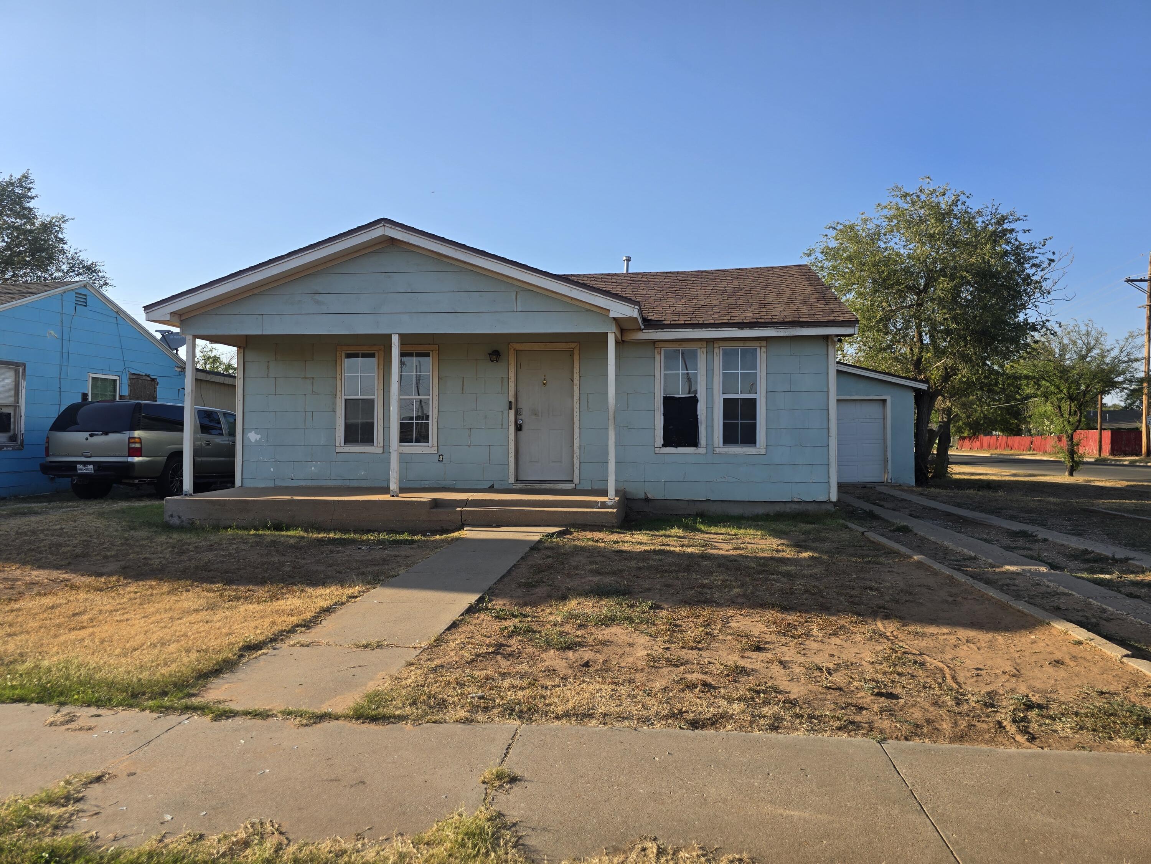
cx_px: 576
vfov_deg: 58.9
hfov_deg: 73.9
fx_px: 765
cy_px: 432
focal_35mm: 23
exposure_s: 1/521
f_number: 1.7
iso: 12
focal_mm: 6.3
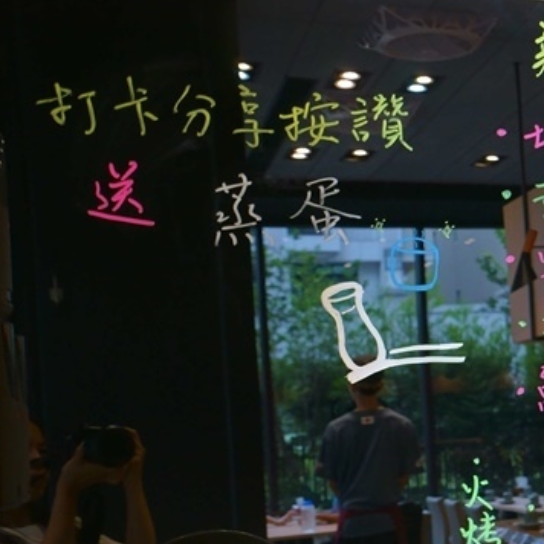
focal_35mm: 65
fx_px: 1156
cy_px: 397
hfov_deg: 24.7
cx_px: 599
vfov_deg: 26.2
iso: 1000
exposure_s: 1/30
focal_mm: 34
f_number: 5
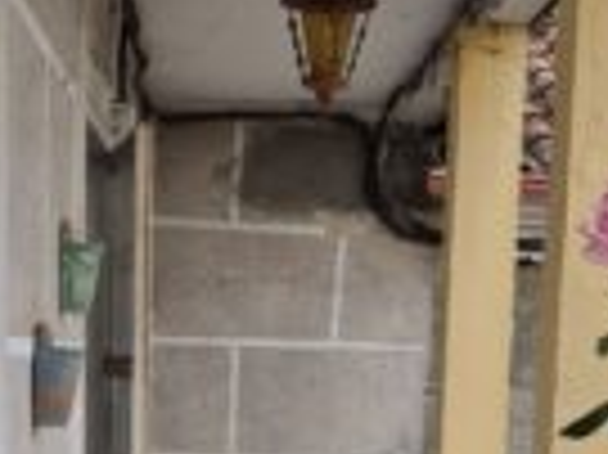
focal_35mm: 68
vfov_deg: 19.3
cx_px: 315
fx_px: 1193
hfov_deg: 28.6
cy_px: 652
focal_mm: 5.4
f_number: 1.8
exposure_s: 1/586
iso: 80
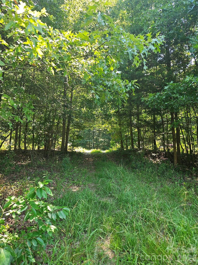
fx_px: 175
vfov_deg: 73.9
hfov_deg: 58.9
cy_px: 132
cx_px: 99
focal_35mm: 23
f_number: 1.8
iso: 50
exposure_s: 1/180
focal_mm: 5.4
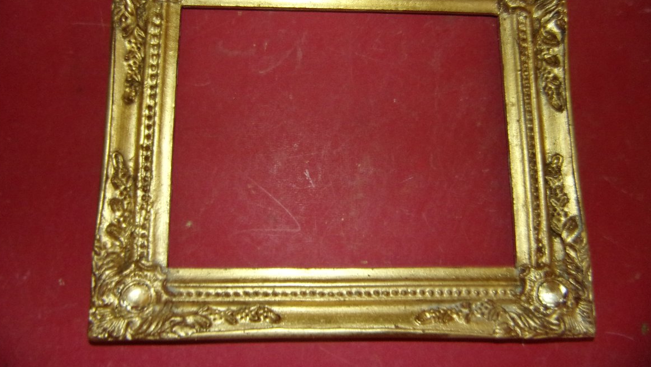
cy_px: 137
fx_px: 483
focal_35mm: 28
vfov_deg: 41.2
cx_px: 318
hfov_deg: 67.9
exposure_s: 1/34
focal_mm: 4.5
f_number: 3.5
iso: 200
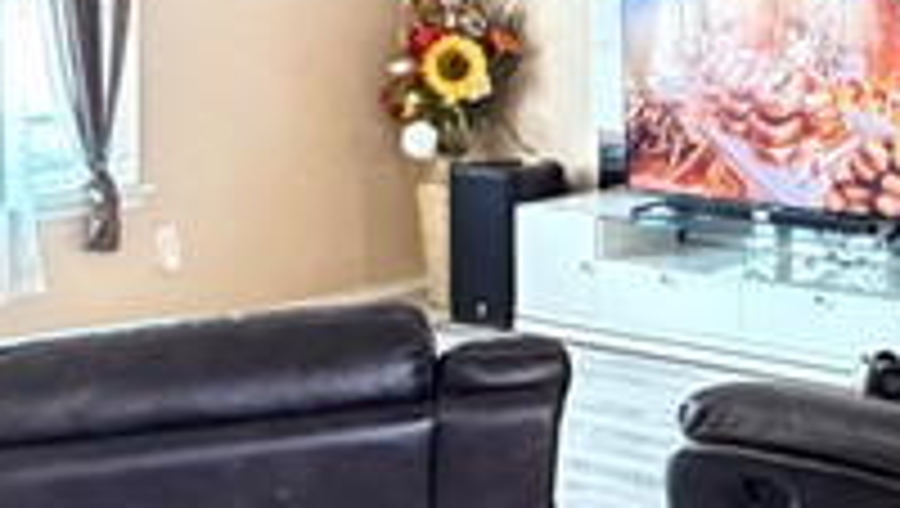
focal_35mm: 78
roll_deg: +0.6
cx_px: 882
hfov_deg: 25.9
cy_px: -103
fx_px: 1863
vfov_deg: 15.0
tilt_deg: -0.3
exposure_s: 1/30
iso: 1250
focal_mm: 2.22
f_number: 2.2
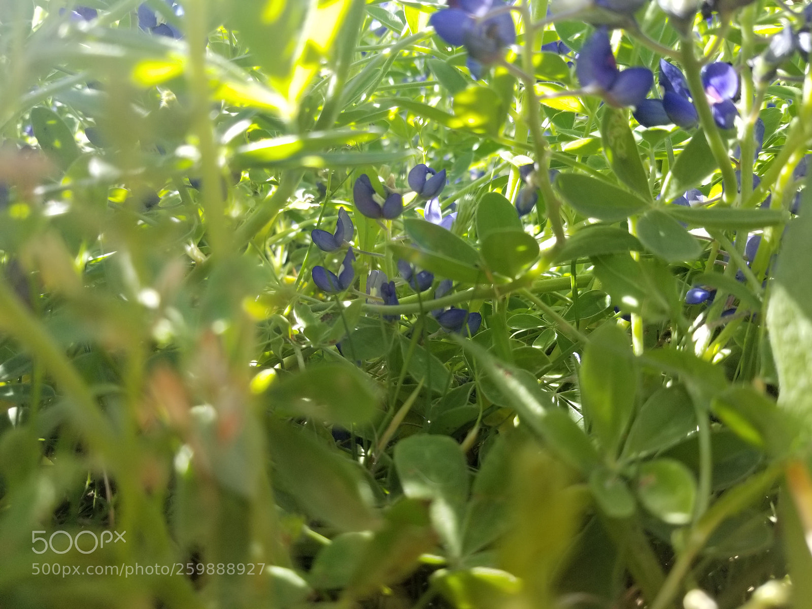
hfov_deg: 67.3
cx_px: 406
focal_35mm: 26
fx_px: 610
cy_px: 304
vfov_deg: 53.1
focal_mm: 4.25
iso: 50
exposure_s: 1/335
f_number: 1.7
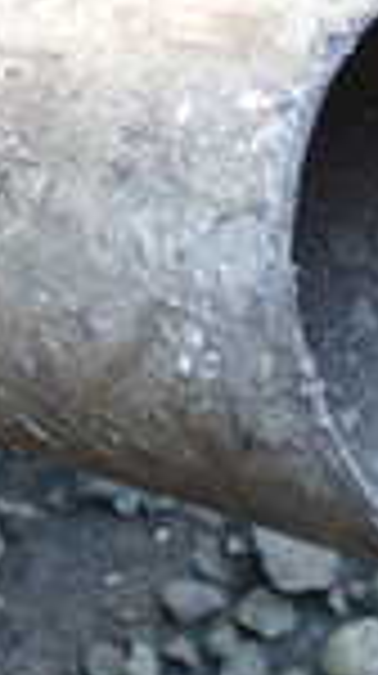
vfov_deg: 15.7
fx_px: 2342
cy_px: -158
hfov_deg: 9.1
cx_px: -122
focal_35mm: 131
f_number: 2.3
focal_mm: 5.4
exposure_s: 1/60
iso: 125
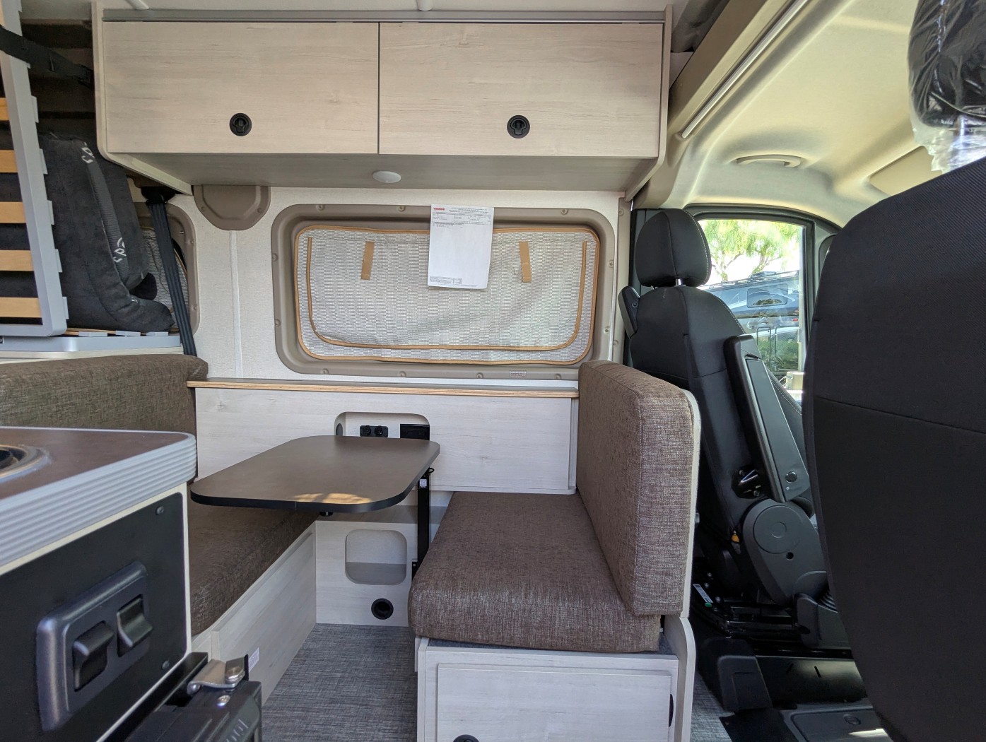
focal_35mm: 16
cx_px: 493
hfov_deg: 94.4
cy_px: 371
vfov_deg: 78.2
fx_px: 456
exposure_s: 1/120
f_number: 2.2
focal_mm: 2.35
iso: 70
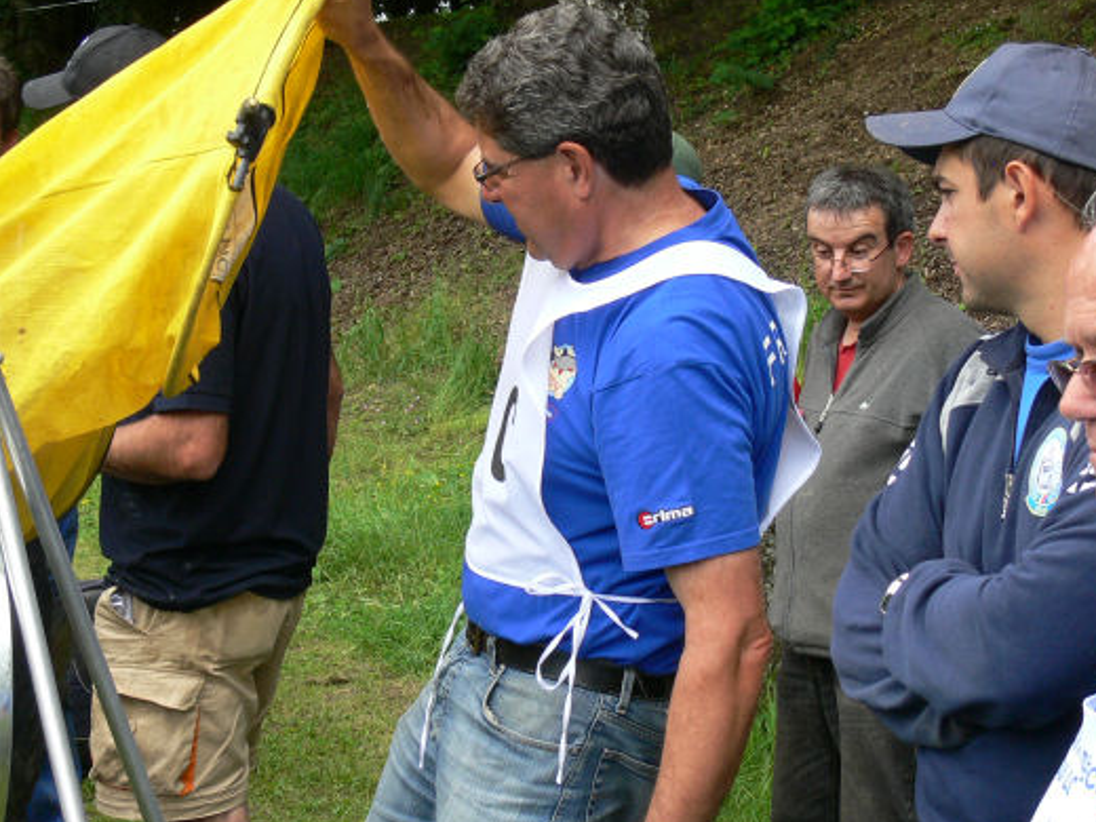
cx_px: 588
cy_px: 419
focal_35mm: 80
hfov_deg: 24.4
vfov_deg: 18.4
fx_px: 2533
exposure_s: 1/100
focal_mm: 10.9
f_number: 4.5
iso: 100
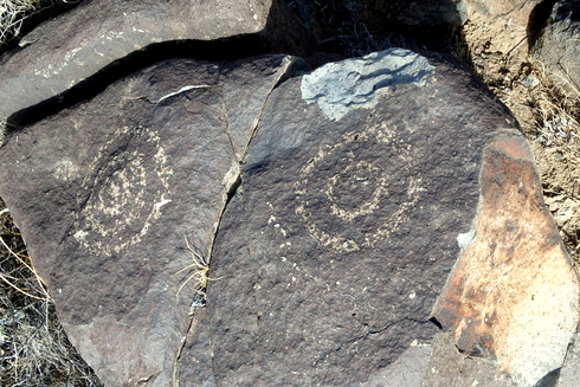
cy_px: 202
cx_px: 290
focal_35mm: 52
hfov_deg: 38.2
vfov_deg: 26.0
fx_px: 838
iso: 125
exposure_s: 1/250
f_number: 4.9
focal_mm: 8.8
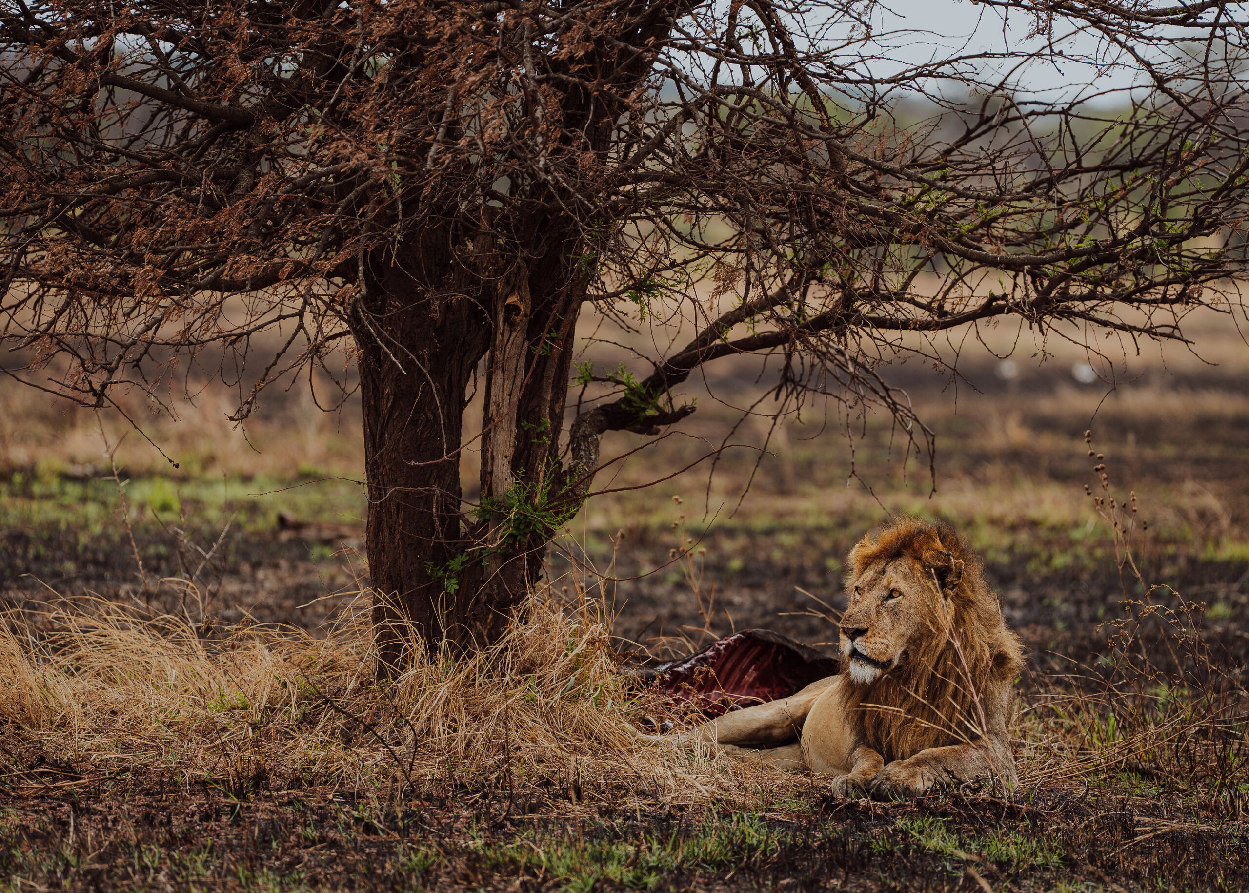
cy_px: 446
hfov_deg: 9.6
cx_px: 669
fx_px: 7435
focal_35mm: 210
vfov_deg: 6.9
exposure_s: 1/1000
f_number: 2.8
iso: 100
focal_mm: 200
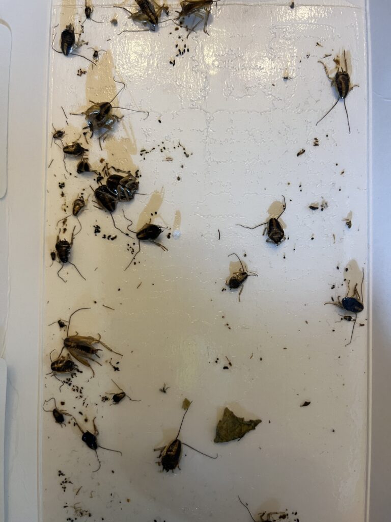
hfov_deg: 53.1
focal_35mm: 26
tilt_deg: -87.0
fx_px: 392
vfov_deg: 67.3
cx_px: 196
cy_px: 261
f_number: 1.6
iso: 125
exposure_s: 1/60
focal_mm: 5.1
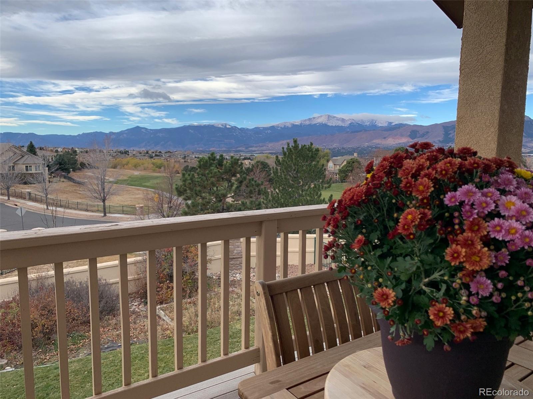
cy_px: 200
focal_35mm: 26
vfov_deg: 53.1
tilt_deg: -8.1
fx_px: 400
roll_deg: -0.3
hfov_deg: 67.3
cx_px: 266
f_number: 1.8
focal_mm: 4.25
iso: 25
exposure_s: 1/822
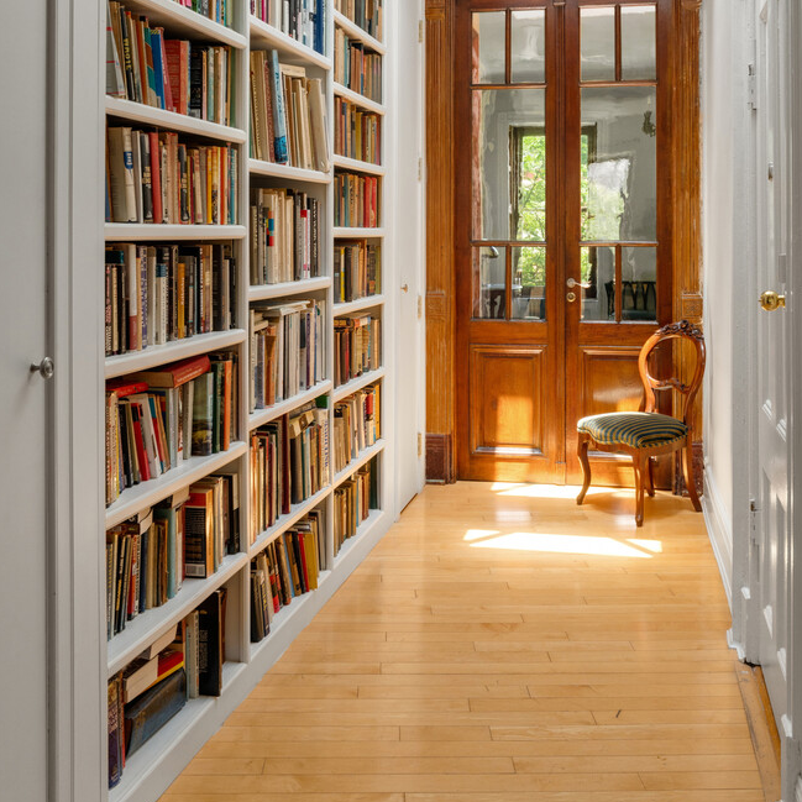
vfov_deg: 43.0
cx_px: 407
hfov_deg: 43.9
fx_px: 996
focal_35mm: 38
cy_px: 241
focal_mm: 29
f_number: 11
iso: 640
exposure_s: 1/50
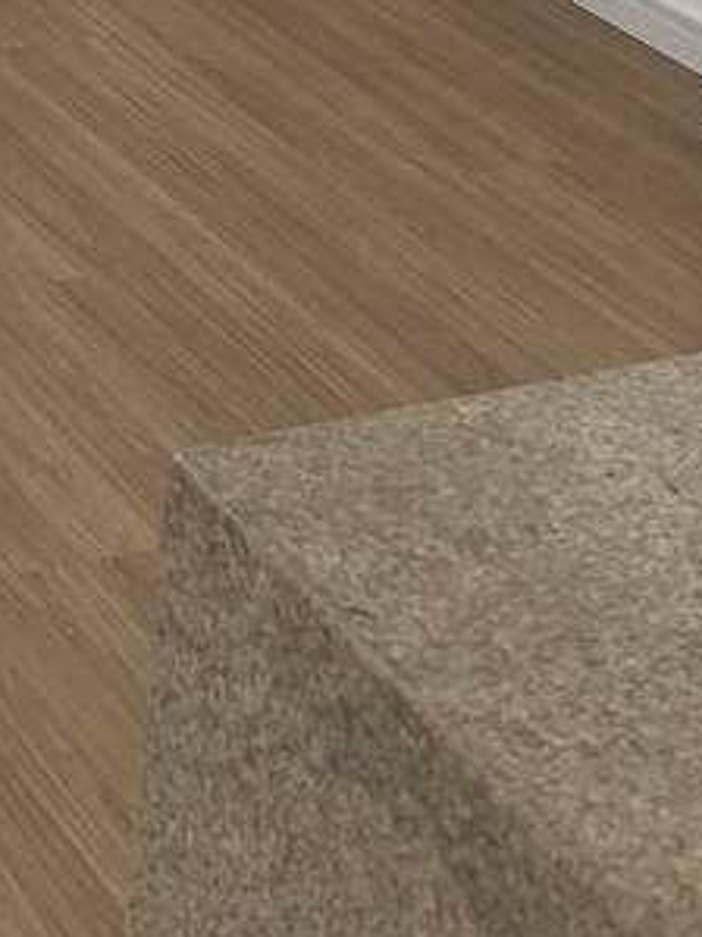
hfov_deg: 14.1
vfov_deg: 17.8
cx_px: -514
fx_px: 2544
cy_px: -617
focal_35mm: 94
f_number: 1.6
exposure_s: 1/149
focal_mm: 5.96
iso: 80
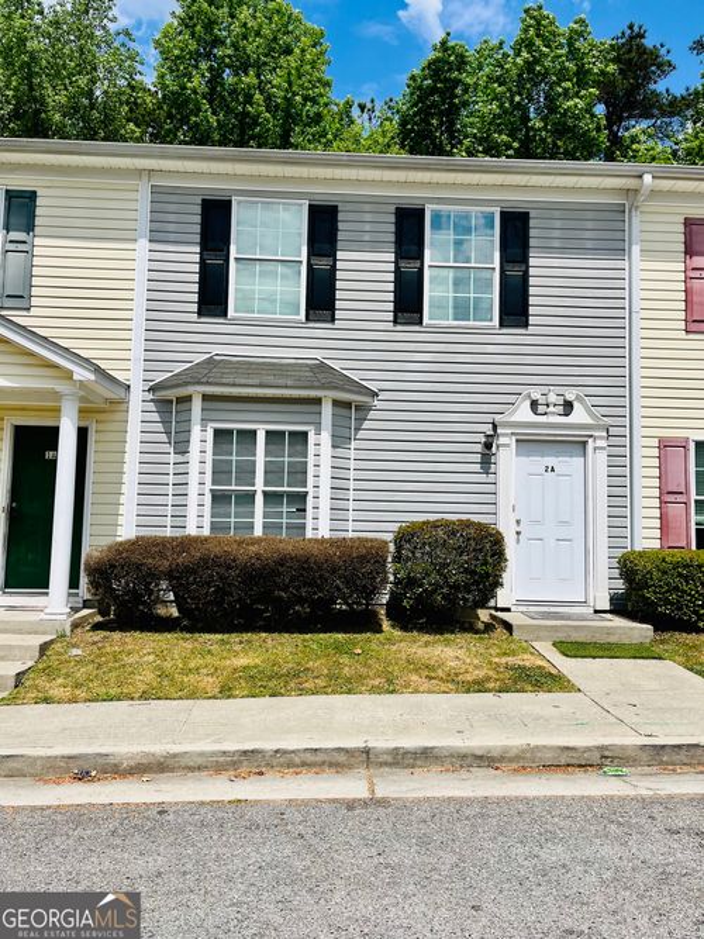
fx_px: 705
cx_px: 352
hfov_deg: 53.0
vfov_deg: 67.3
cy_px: 470
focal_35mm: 26
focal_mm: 5.1
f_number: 1.6
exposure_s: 1/6173
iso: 50
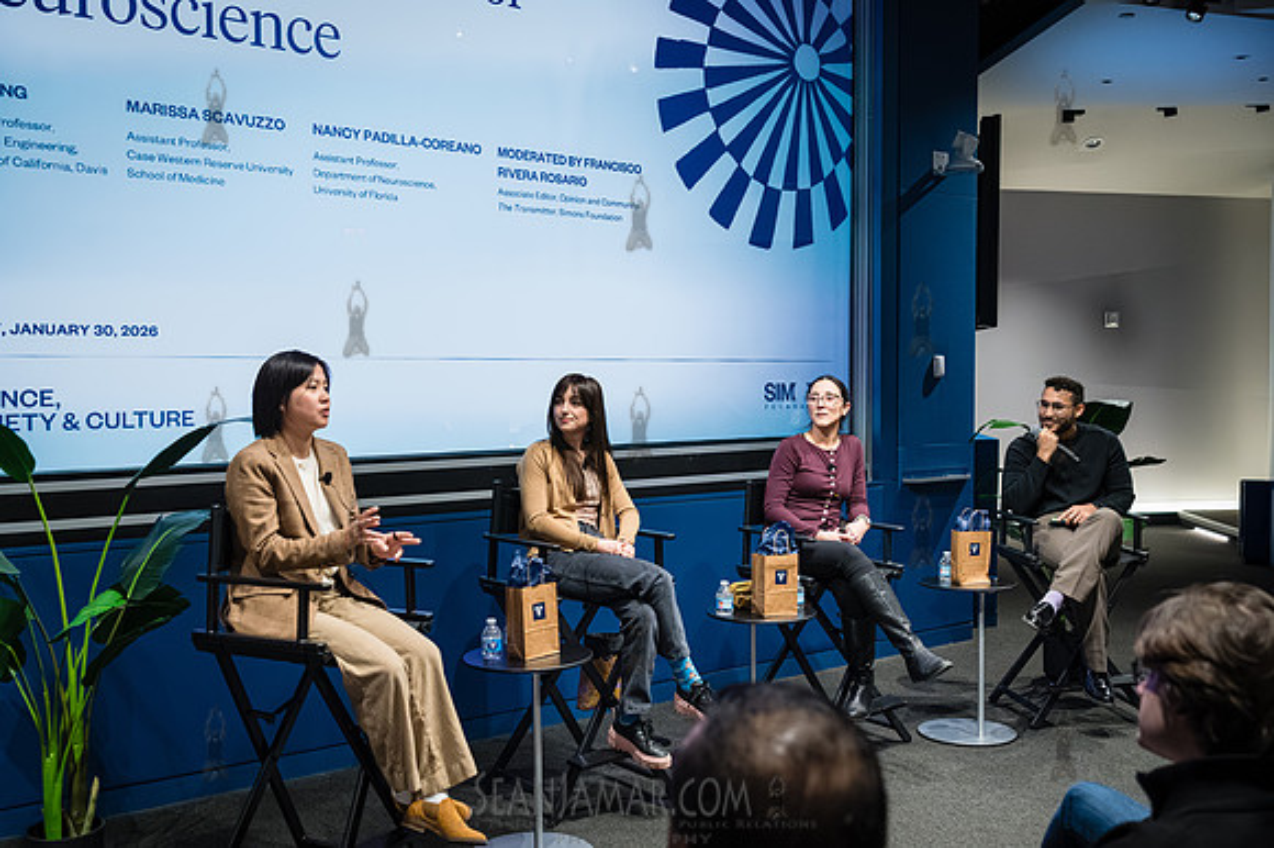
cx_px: 637
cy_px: 424
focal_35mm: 35
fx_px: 1239
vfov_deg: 37.8
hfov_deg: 54.4
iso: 6400
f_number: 4
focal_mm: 35
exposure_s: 1/200
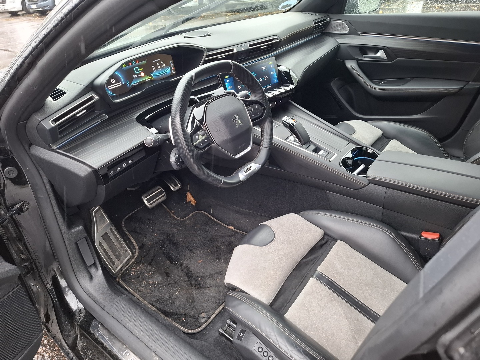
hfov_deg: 73.9
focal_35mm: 23
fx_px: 319
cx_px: 240
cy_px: 180
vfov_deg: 58.9
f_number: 1.8
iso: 250
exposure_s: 1/100
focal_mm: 5.54
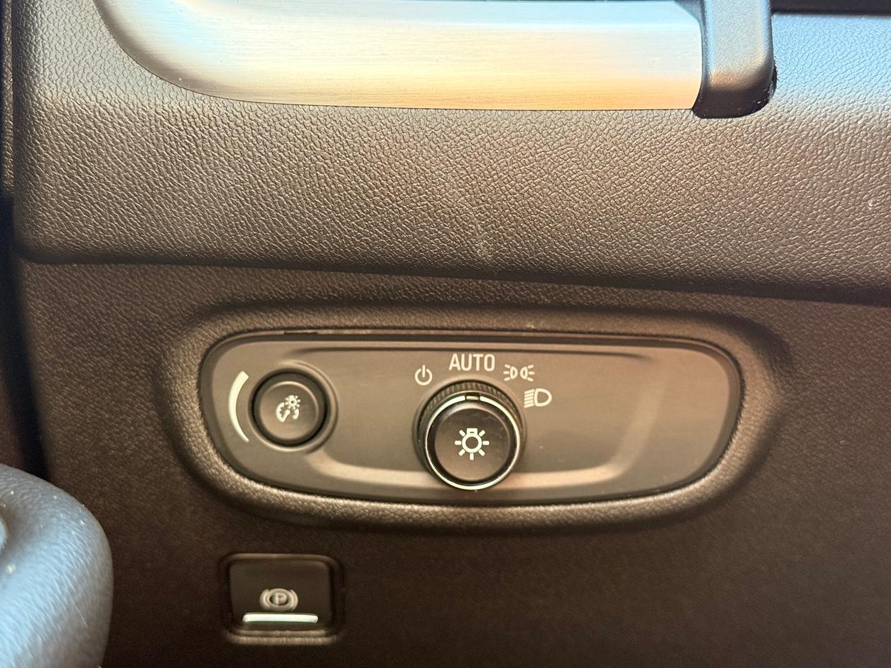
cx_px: 442
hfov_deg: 38.9
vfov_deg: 29.7
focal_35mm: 49
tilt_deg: -10.3
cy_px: 329
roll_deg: -2.5
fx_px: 1261
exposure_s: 1/47
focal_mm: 6.76
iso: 250
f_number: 1.78
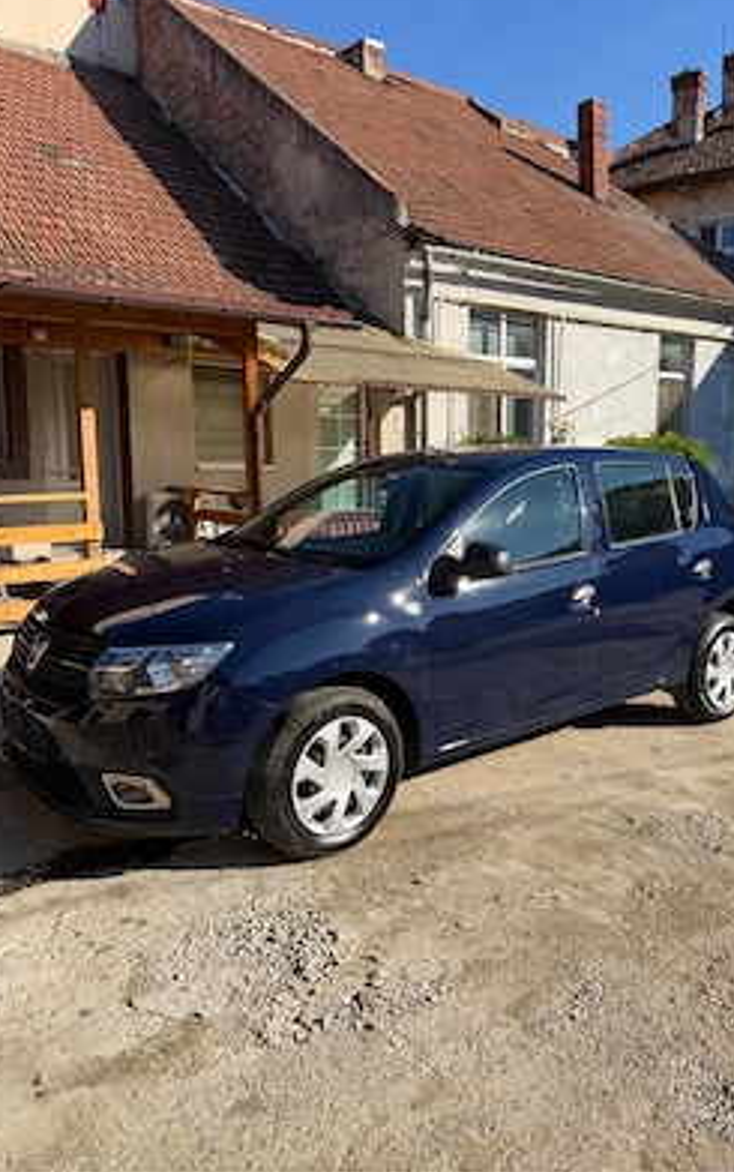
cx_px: 428
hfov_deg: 47.5
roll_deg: -0.1
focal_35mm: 26
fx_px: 831
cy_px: 576
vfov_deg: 70.4
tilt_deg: -8.1
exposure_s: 1/3953
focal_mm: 6.76
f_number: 1.78
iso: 80
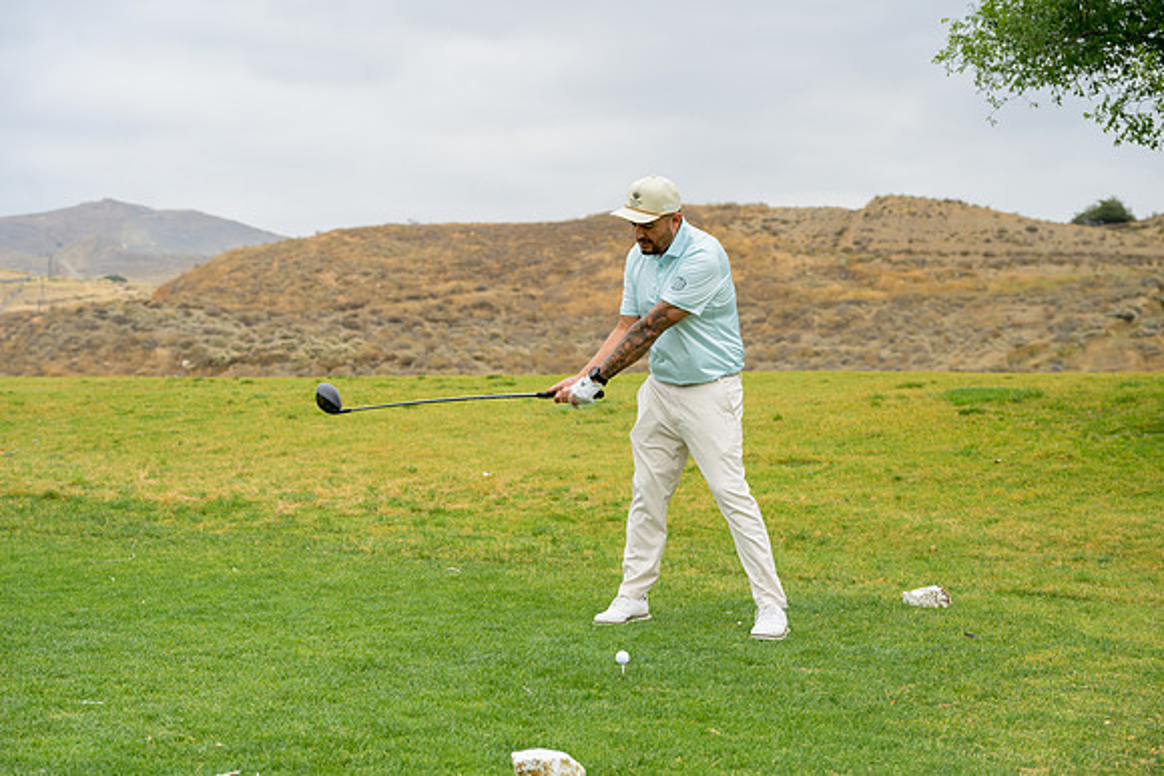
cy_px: 388
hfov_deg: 35.0
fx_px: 1843
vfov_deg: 23.8
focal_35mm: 57
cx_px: 582
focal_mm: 57
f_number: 4
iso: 800
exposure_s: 1/4000
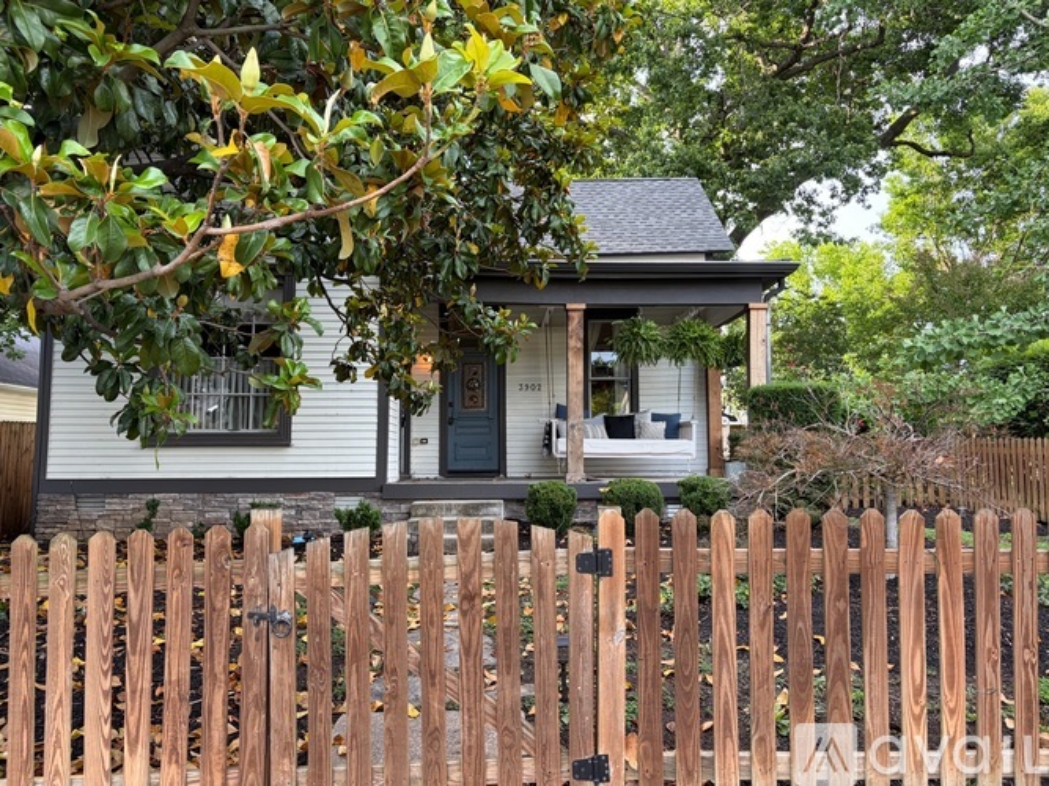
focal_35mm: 26
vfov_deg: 53.0
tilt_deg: +4.8
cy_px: 393
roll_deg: -1.1
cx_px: 524
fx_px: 788
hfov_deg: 67.3
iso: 40
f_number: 1.6
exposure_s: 1/164
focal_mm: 5.96
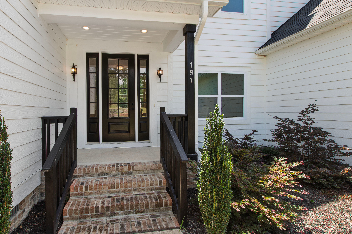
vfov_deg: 77.3
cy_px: 117
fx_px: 147
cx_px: 176
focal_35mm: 15
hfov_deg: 100.4
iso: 100
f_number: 8
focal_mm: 10
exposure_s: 1/60
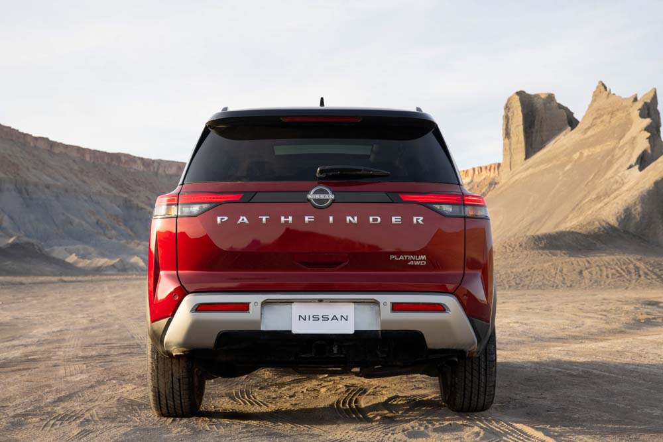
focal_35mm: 55
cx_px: 332
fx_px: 1013
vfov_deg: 24.6
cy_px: 221
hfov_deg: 36.2
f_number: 5.6
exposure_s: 1/320
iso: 250
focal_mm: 55
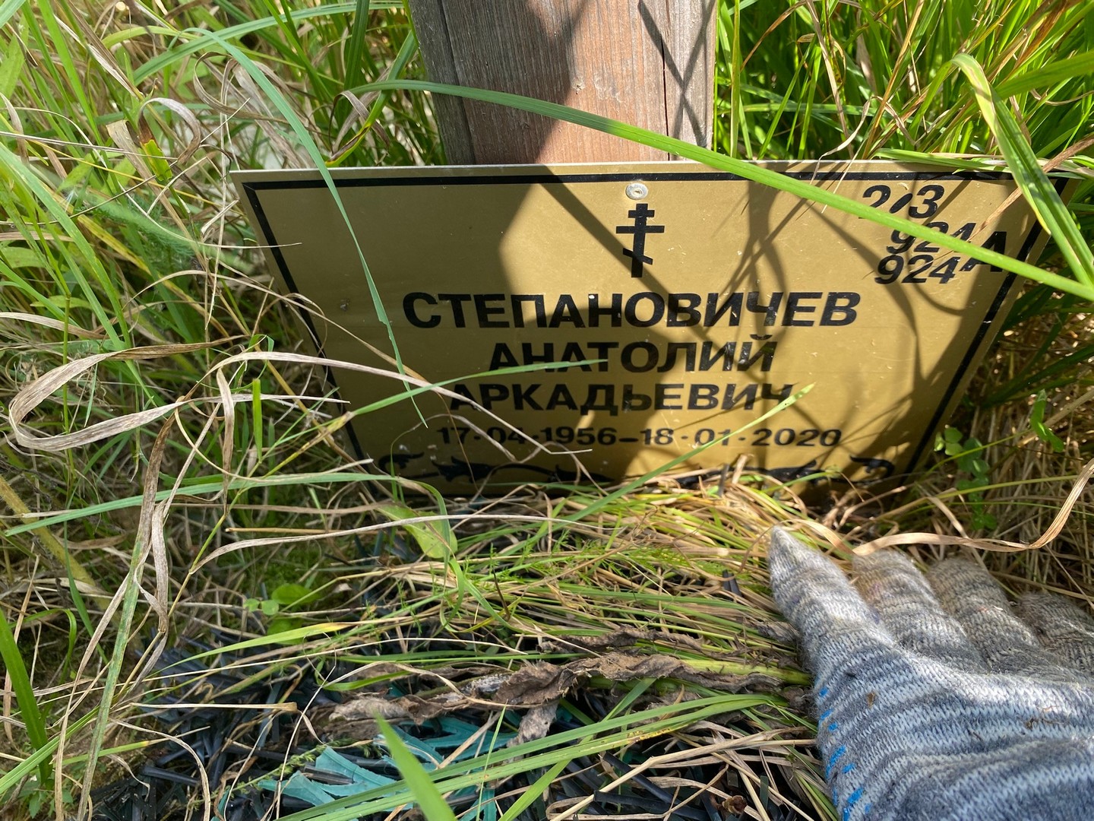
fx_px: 822
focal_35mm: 26
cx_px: 547
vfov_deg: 53.1
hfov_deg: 67.3
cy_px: 410
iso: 32
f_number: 1.8
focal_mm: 4.25
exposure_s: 1/344
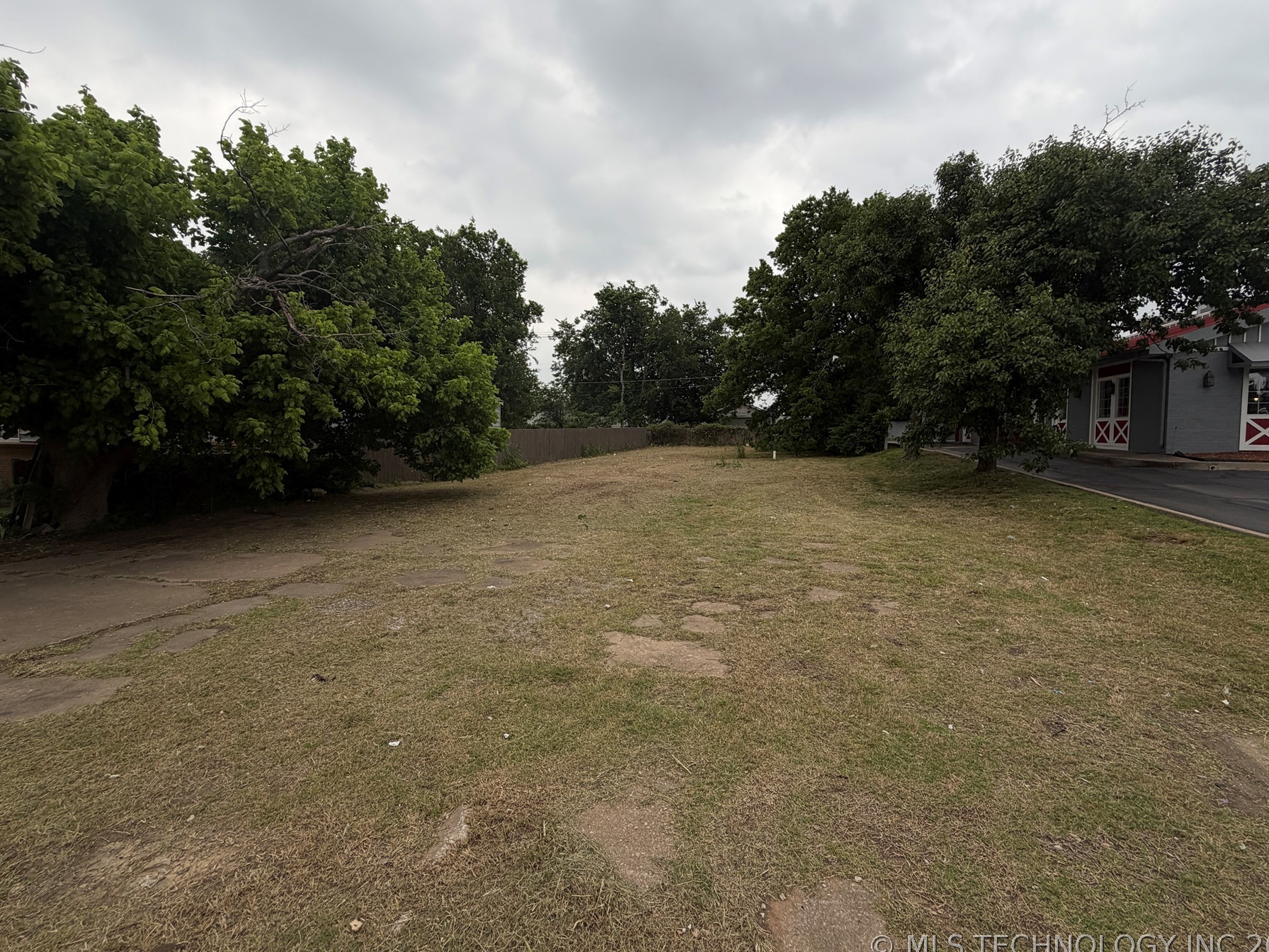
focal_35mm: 15
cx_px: 647
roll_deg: -0.1
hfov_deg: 98.2
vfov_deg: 81.7
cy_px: 460
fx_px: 550
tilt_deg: -2.4
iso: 50
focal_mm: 2.22
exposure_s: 1/502
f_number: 2.2
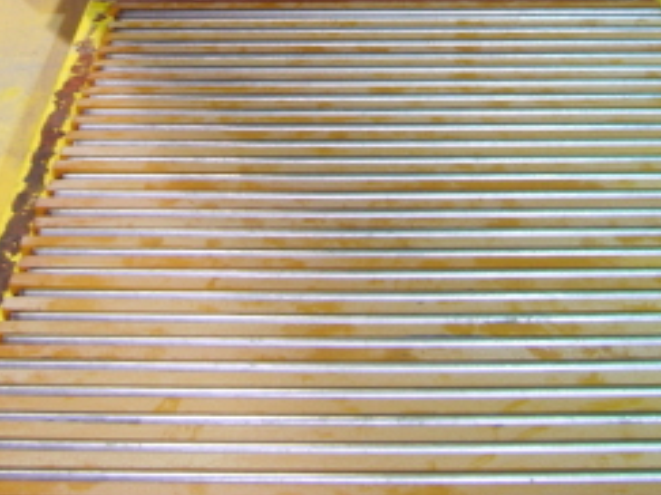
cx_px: 394
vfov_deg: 20.0
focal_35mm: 72
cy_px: 39
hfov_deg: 27.0
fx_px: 1374
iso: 123
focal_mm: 7.4
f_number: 2.8
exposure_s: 1/2
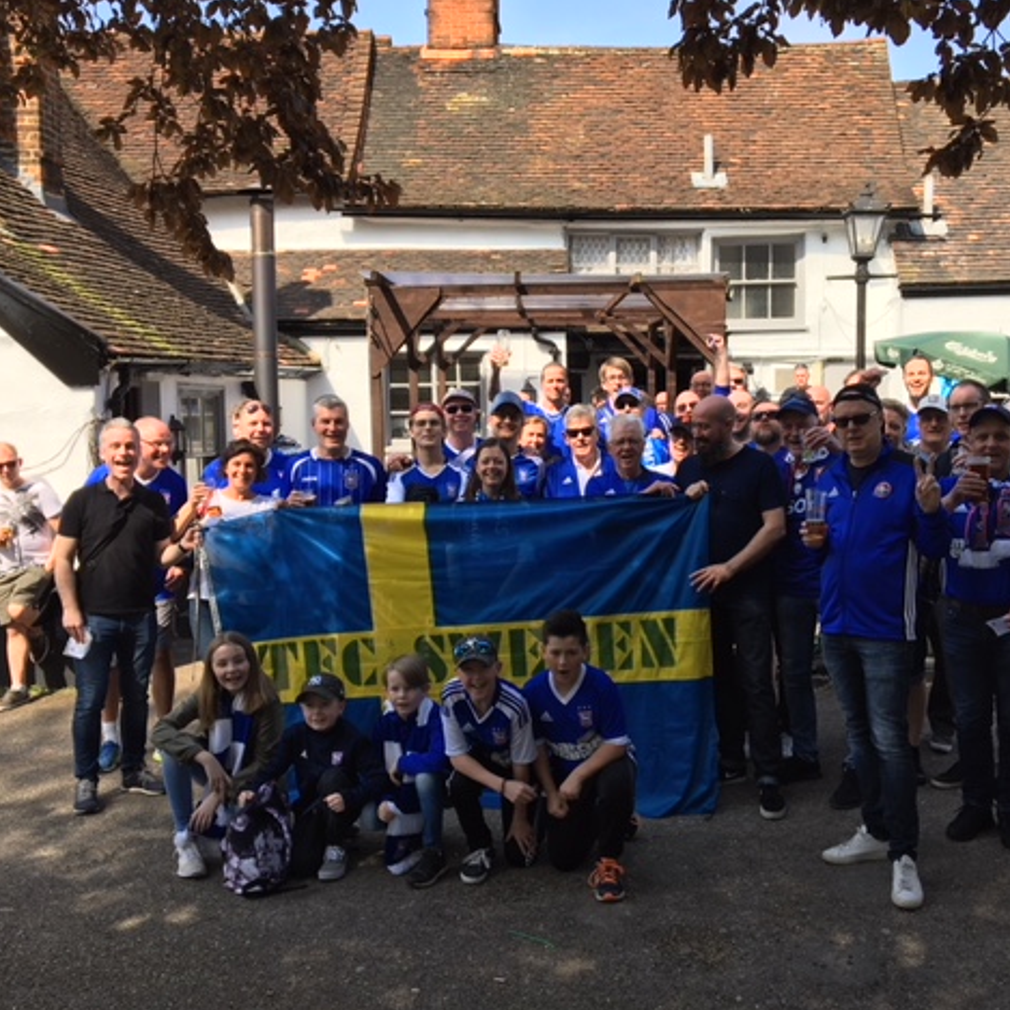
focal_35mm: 35
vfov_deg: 47.2
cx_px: 549
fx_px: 1155
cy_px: 504
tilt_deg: -3.1
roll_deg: +1.6
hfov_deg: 47.2
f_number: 2.2
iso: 25
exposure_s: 1/657
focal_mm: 4.15
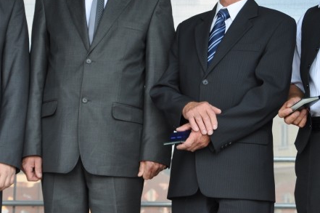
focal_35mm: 153
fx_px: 1360
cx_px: 211
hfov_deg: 13.4
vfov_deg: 8.9
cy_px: 34
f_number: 6.3
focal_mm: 45
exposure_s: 1/160
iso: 200
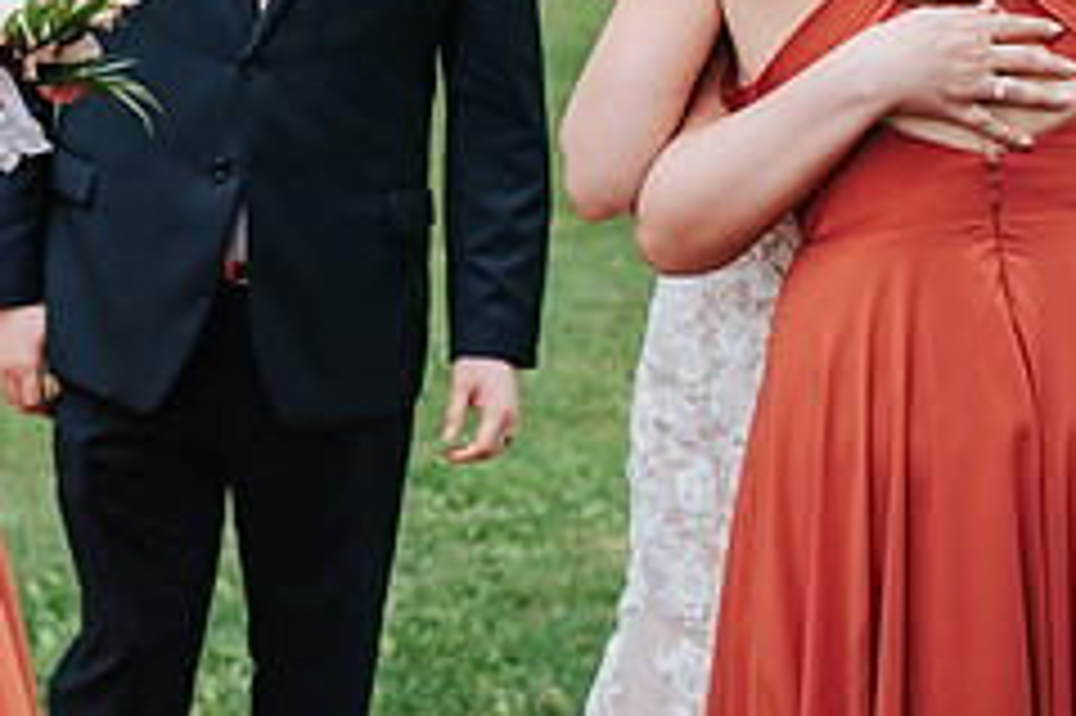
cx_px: 117
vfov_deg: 15.6
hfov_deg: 23.1
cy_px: 16
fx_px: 2569
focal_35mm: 86
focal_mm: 35
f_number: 2.8
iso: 160
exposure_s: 1/640
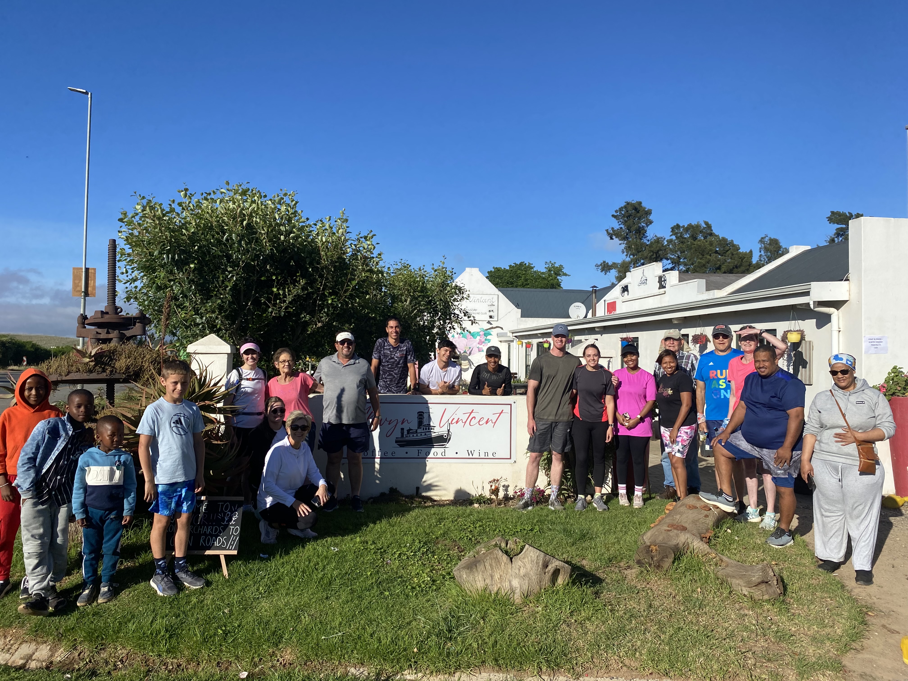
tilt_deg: +1.9
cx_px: 454
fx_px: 682
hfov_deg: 67.3
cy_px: 340
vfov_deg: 53.1
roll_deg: -0.4
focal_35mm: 26
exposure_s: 1/3610
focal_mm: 4.25
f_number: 1.8
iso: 32
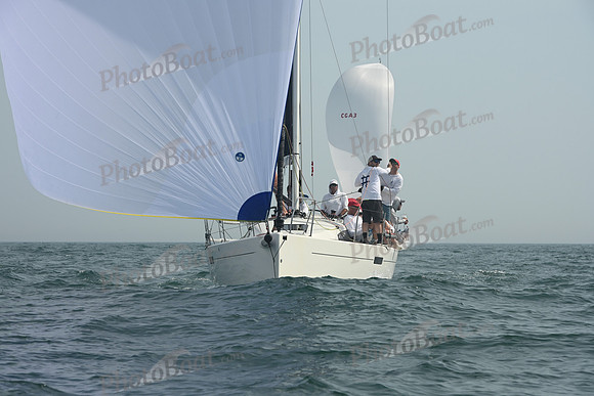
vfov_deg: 11.4
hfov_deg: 17.1
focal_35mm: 120
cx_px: 297
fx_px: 1980
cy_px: 198
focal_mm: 120
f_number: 10
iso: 320
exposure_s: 1/1250
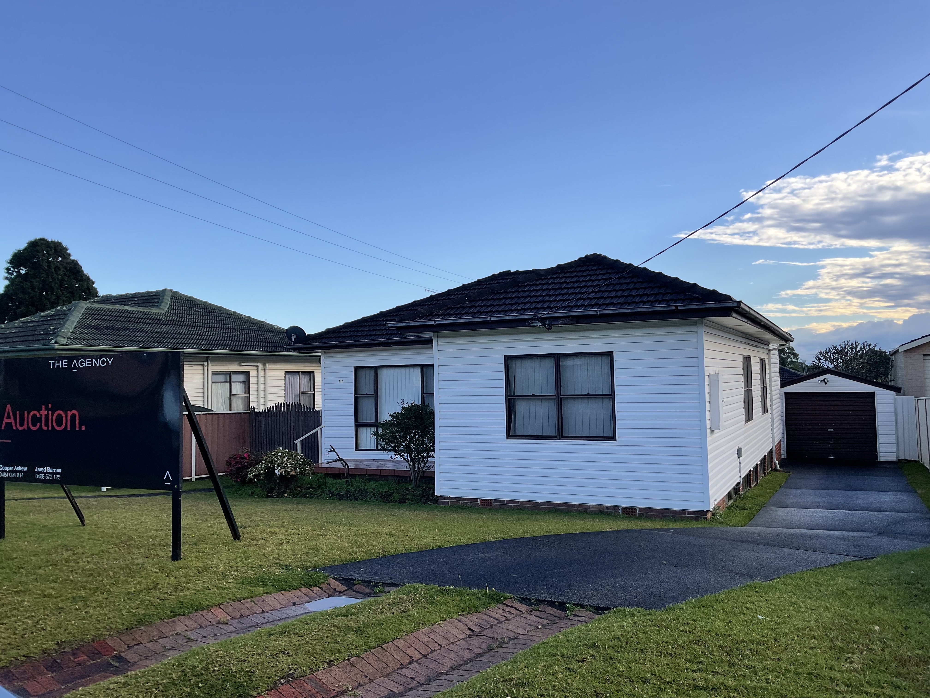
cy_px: 349
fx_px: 779
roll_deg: +1.2
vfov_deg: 48.2
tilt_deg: +1.5
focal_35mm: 29
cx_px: 465
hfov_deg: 61.7
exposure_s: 1/829
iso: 16
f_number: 1.8
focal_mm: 3
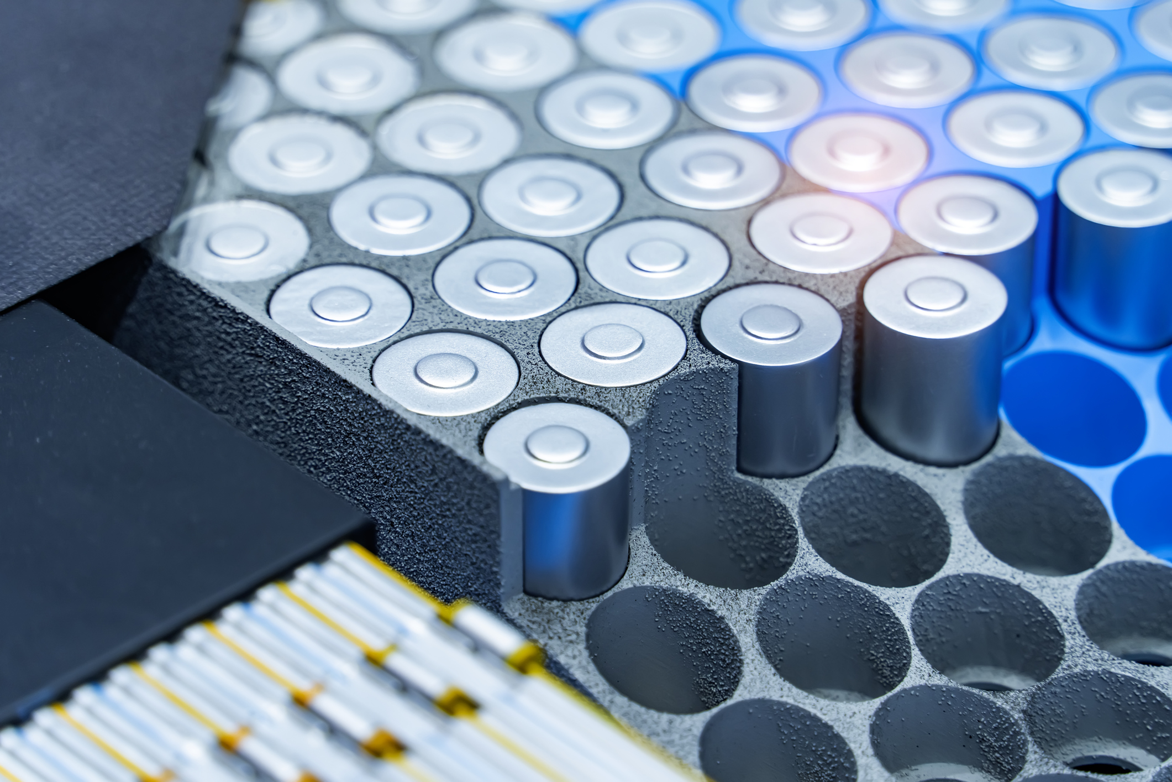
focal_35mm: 160
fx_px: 5208
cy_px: 391
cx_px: 586
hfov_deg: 12.8
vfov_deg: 8.6
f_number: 5.6
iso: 400
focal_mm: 160
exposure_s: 1/250
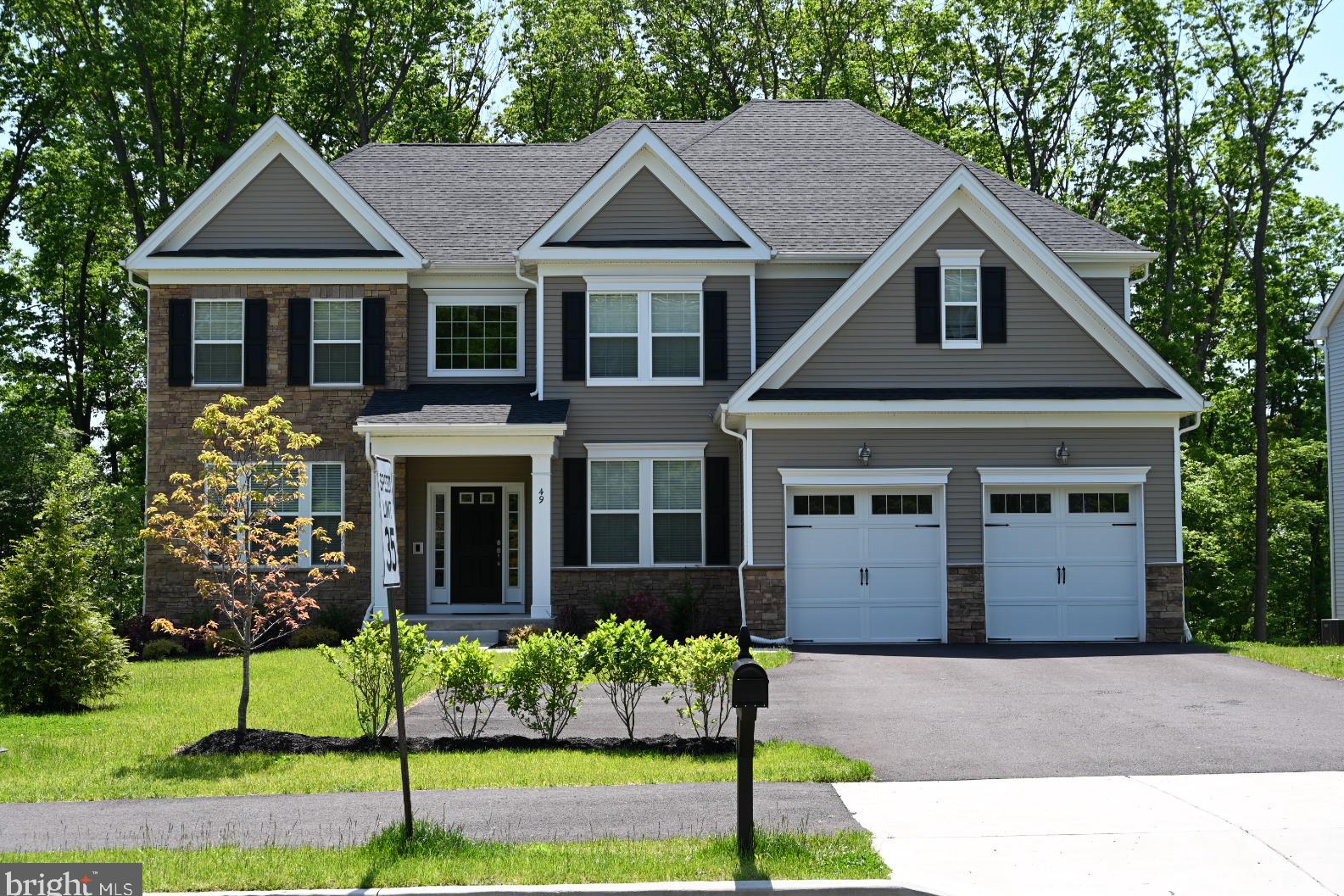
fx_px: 1717
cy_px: 454
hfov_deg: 42.7
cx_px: 681
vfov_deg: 29.2
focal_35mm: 46
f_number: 6.3
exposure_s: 1/200
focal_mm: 45
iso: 100
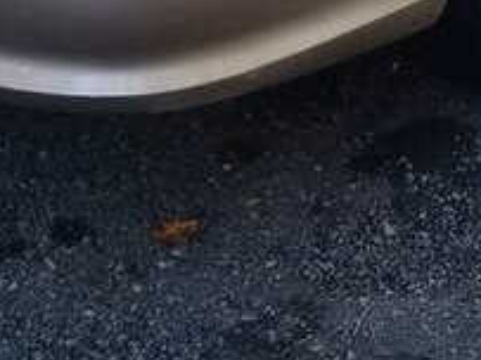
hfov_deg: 18.7
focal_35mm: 101
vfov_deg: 13.6
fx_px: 1403
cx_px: 531
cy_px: -210
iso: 50
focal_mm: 3.3
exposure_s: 1/199
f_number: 2.2
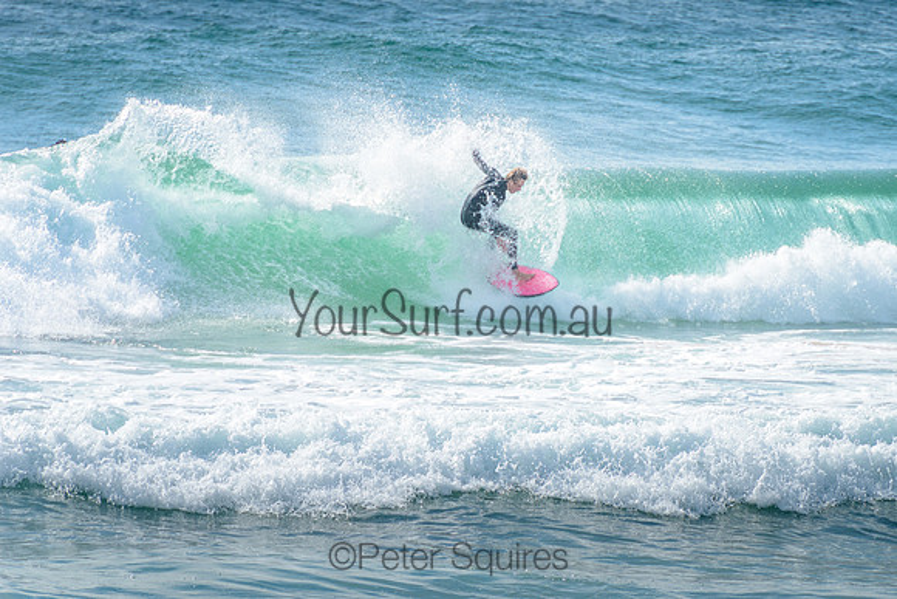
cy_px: 232
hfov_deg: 4.2
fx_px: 12222
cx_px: 550
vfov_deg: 2.8
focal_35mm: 490
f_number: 8
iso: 200
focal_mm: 400
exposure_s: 1/1600
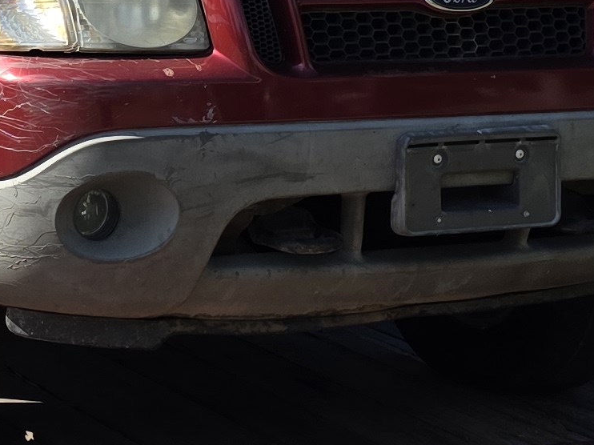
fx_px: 2127
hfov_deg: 15.4
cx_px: -86
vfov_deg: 11.8
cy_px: 6
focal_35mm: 124
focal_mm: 6.3
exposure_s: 1/5153
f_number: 1.7
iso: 80
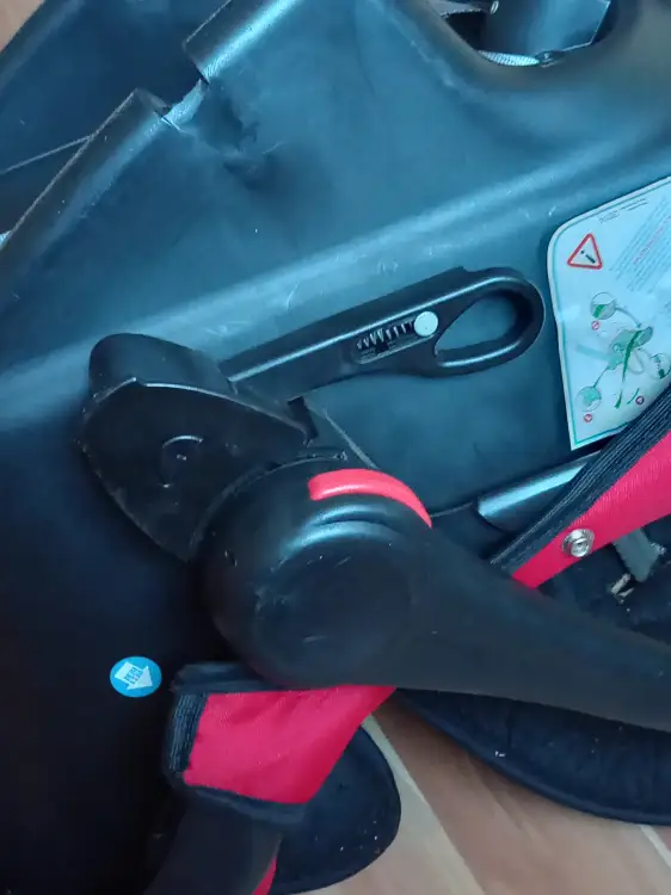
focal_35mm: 50
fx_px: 1293
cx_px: 336
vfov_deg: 38.2
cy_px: 448
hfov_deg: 29.1
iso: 1088
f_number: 1.8
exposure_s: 1/20
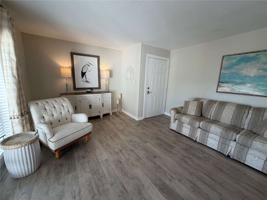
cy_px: 100
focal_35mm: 14
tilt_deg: -11.0
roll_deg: -1.9
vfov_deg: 85.7
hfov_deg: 102.1
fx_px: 108
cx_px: 134
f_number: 2.2
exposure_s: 1/120
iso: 125
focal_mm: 2.22
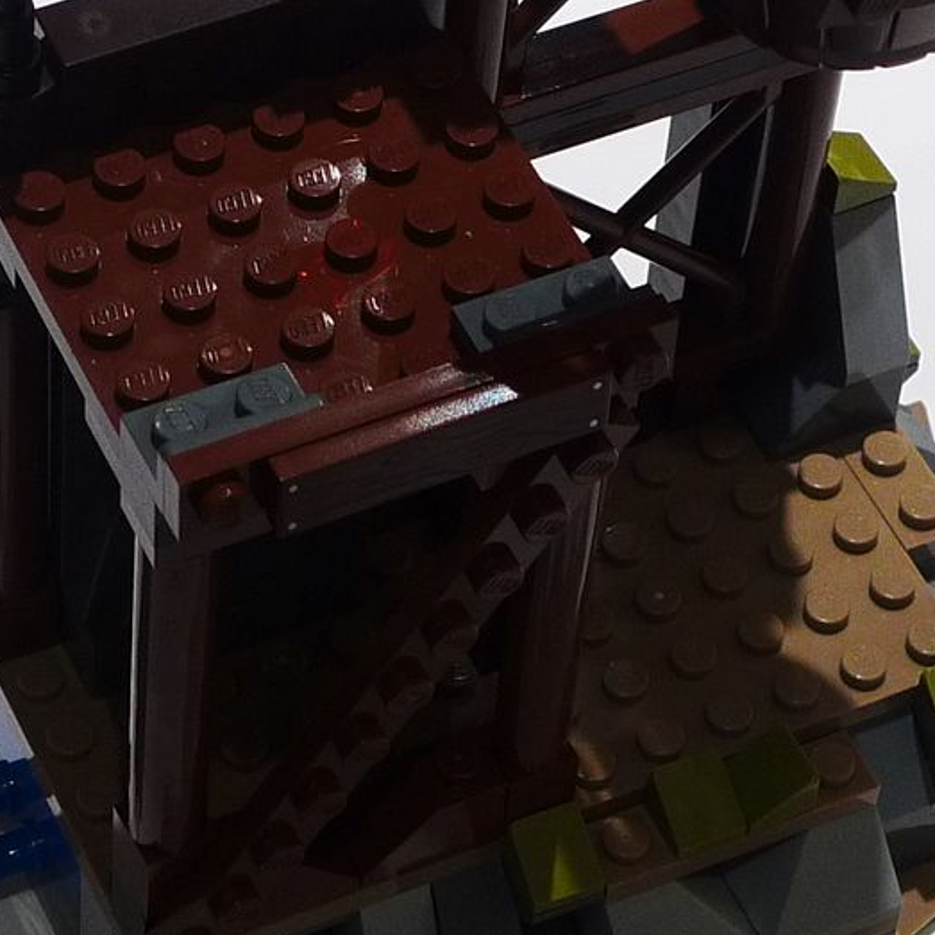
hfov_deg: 11.8
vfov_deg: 11.8
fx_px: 4523
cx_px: 333
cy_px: 236
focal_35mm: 148
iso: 200
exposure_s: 1/30
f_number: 3.5
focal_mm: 10.2
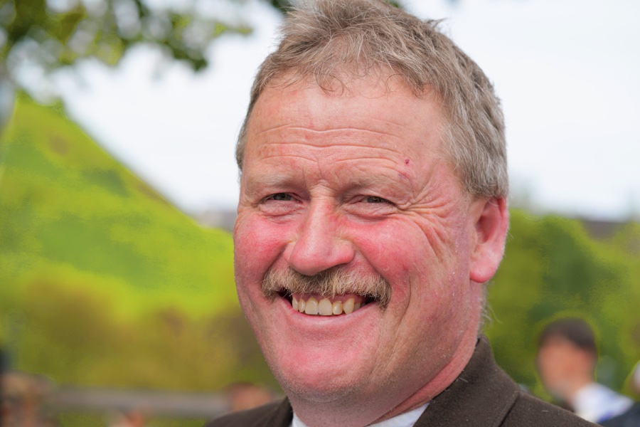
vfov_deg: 16.1
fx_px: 1511
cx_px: 320
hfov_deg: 23.9
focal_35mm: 85
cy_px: 214
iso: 125
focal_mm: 85
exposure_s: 1/250
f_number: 5.6
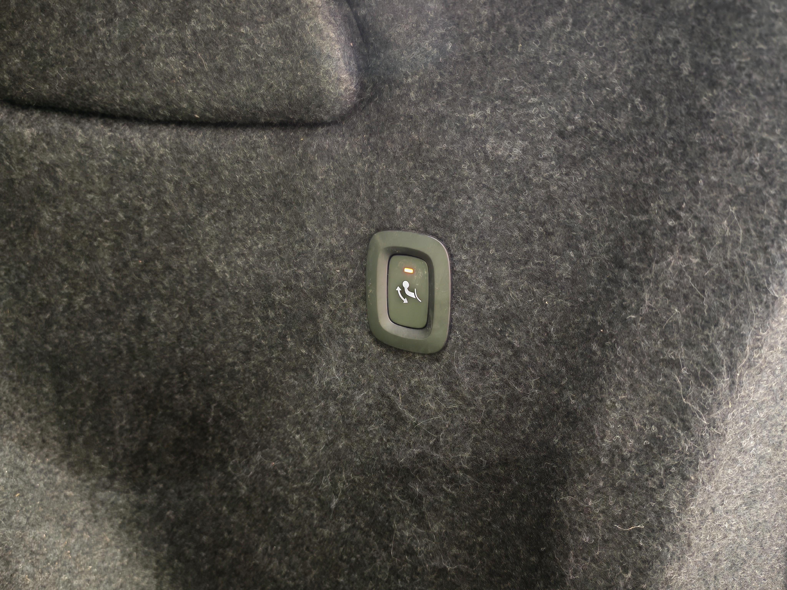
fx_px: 728
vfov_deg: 44.2
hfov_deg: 56.8
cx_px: 394
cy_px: 295
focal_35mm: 32
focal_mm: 6.12
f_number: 1.9
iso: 4000
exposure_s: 1/20
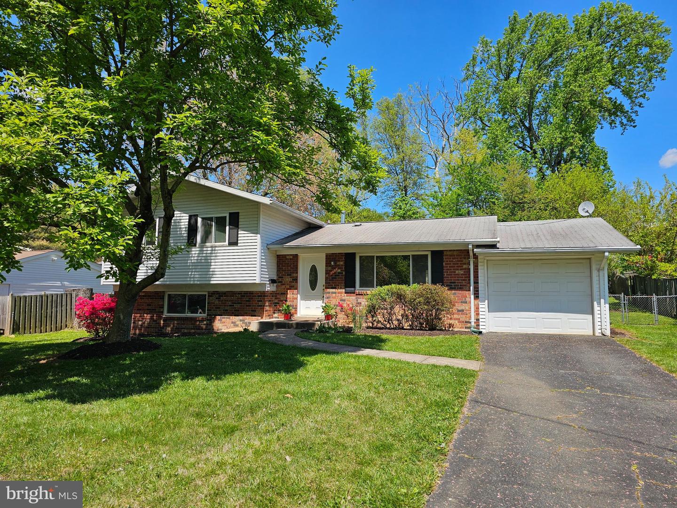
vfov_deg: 58.9
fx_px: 450
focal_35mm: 23
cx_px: 338
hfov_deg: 73.9
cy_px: 254
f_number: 1.7
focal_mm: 6.3
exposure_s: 1/715
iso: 10
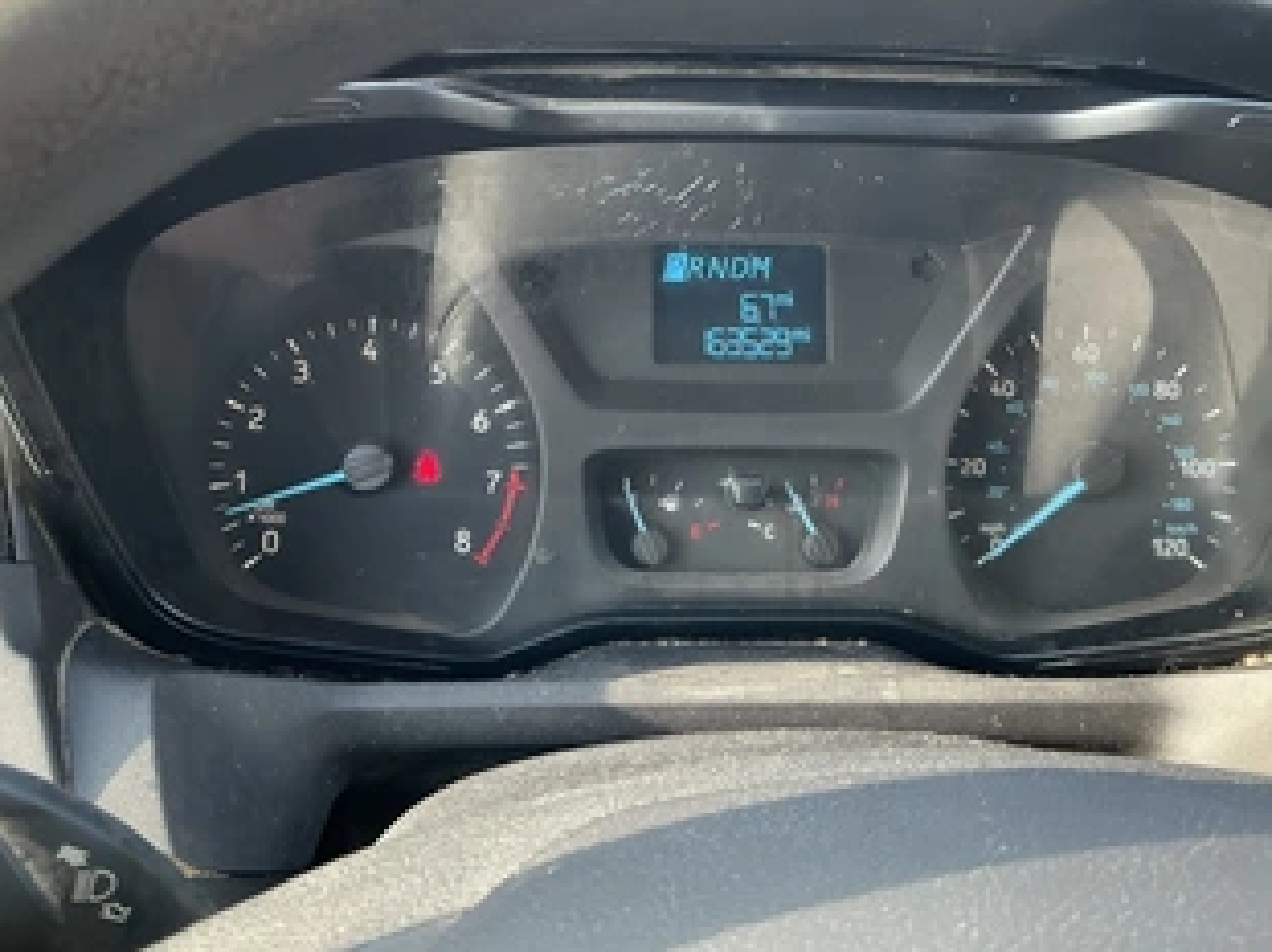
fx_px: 1322
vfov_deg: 39.5
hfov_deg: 51.4
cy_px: 392
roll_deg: -0.2
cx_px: 667
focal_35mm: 36
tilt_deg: -23.1
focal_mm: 3
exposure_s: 1/96
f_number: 1.8
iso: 64
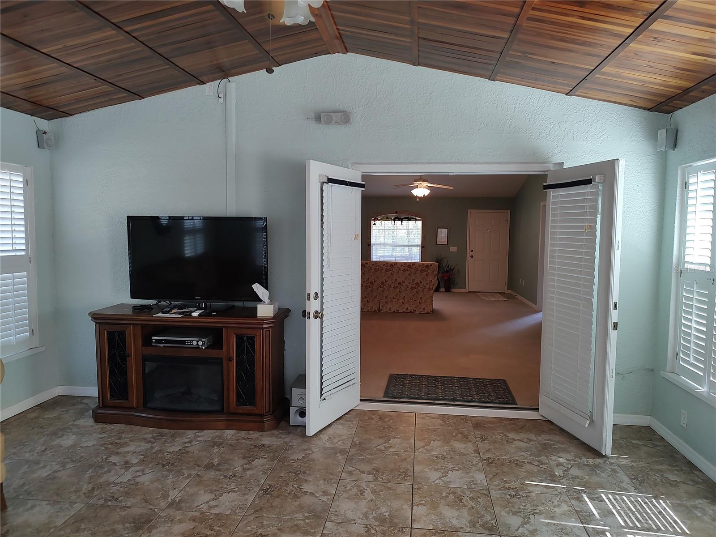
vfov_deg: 56.8
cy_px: 268
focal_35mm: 24
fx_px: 496
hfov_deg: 71.6
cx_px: 358
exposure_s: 1/60
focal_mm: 5.88
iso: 444
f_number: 1.9
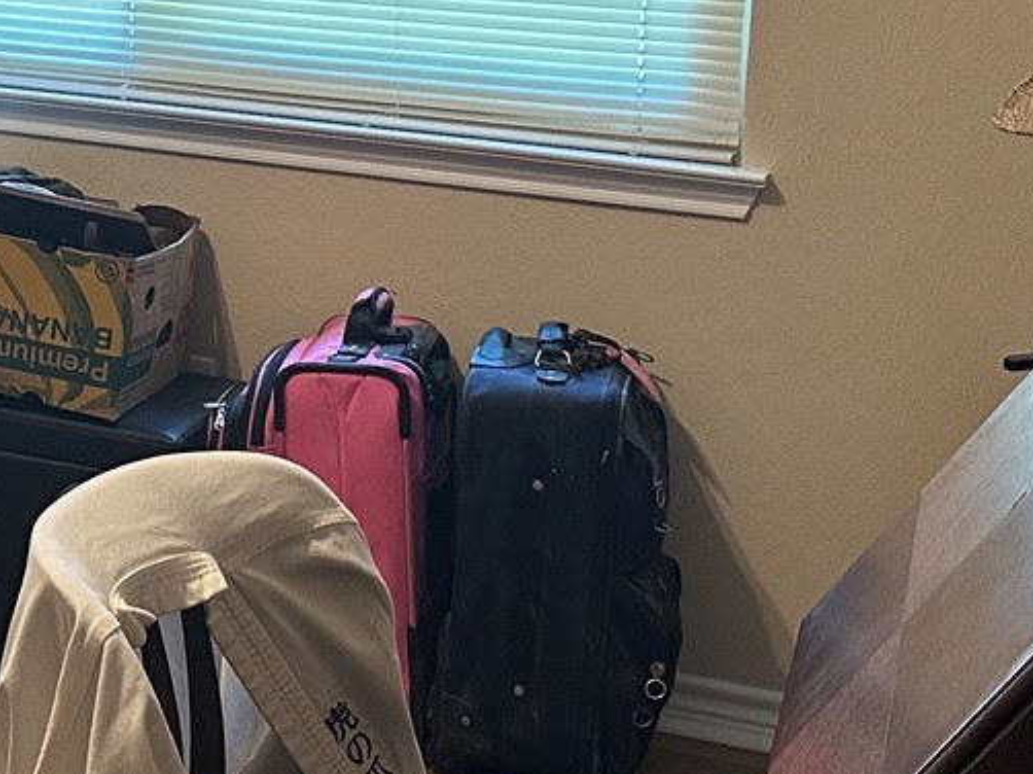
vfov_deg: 14.8
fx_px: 2923
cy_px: -51
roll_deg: -1.5
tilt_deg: -5.6
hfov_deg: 18.2
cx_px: -438
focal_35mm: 98
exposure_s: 1/60
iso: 200
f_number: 1.78
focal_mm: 6.86
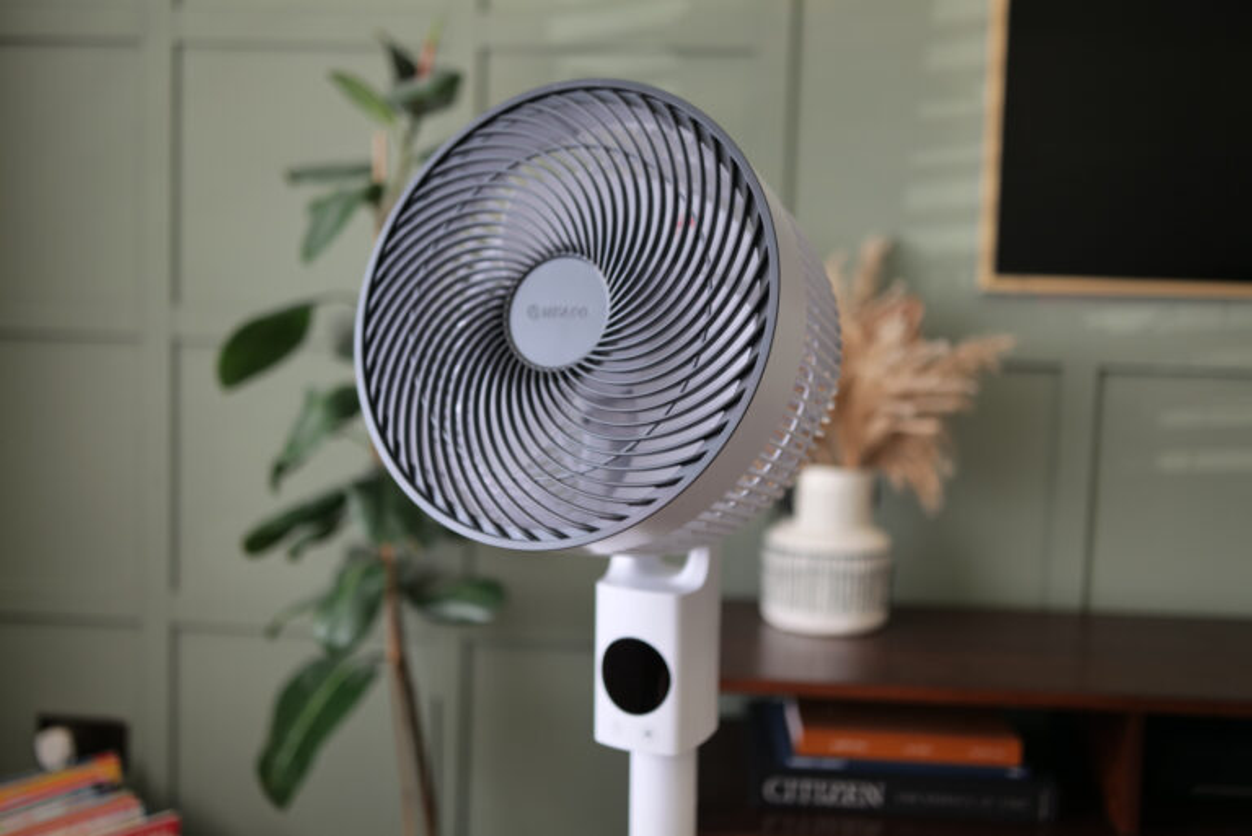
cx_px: 626
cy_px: 418
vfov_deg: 37.9
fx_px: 1218
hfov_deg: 54.4
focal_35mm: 35
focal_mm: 35
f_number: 1.8
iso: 250
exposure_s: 1/60
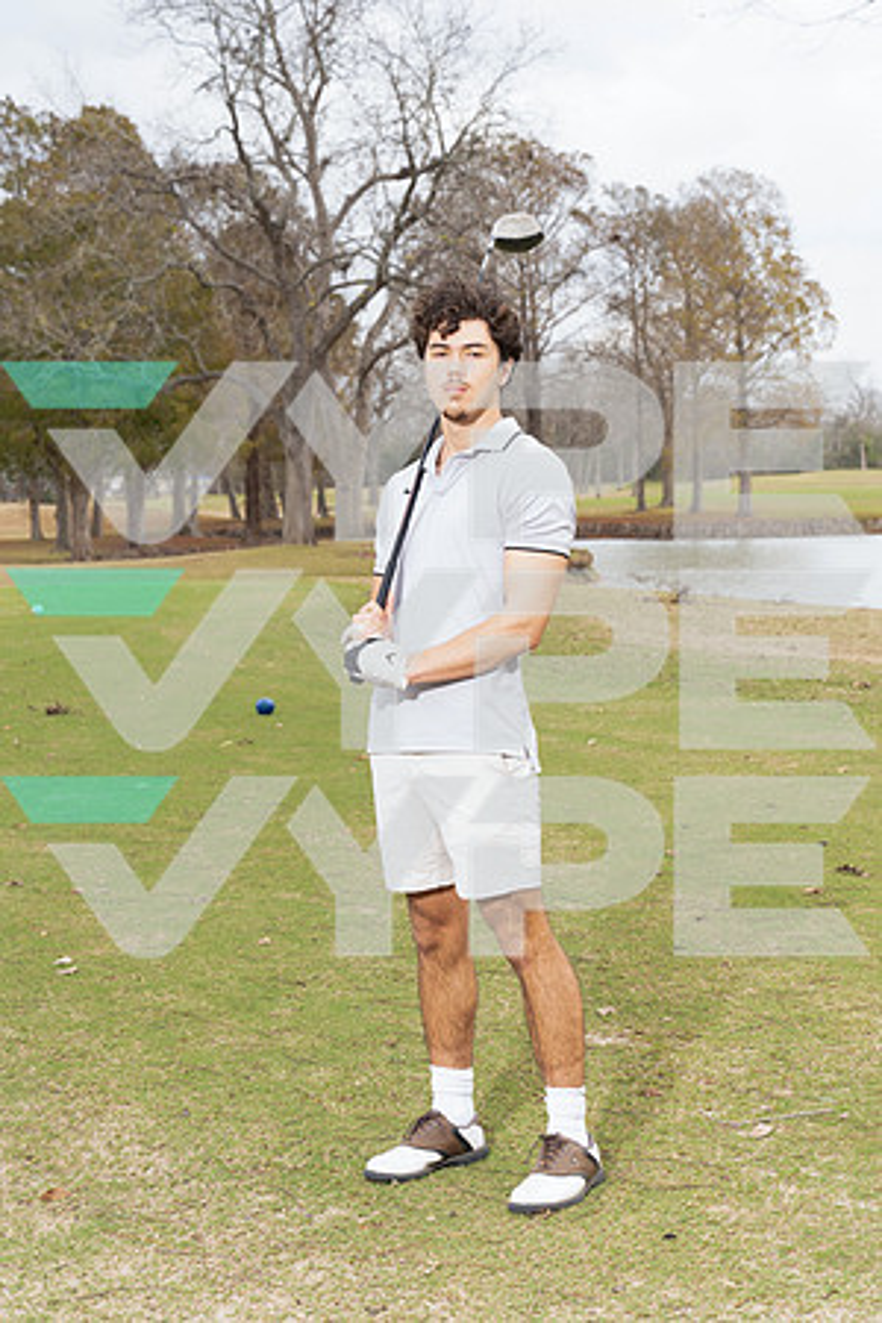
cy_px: 662
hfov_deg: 19.5
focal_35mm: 70
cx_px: 441
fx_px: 2572
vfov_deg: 28.8
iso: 400
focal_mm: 70
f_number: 8
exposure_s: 1/250
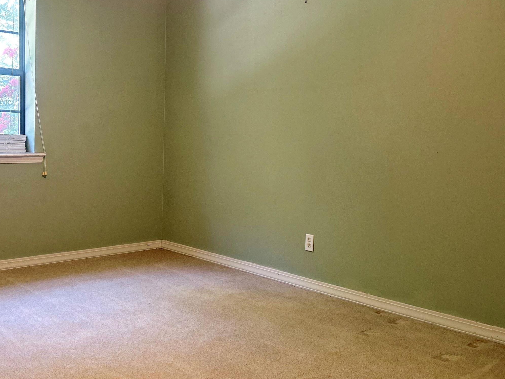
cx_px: 223
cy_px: 163
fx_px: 584
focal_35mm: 40
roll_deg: -1.0
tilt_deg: -2.3
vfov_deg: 35.9
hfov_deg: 46.7
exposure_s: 1/60
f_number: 1.5
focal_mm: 5.7
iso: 160
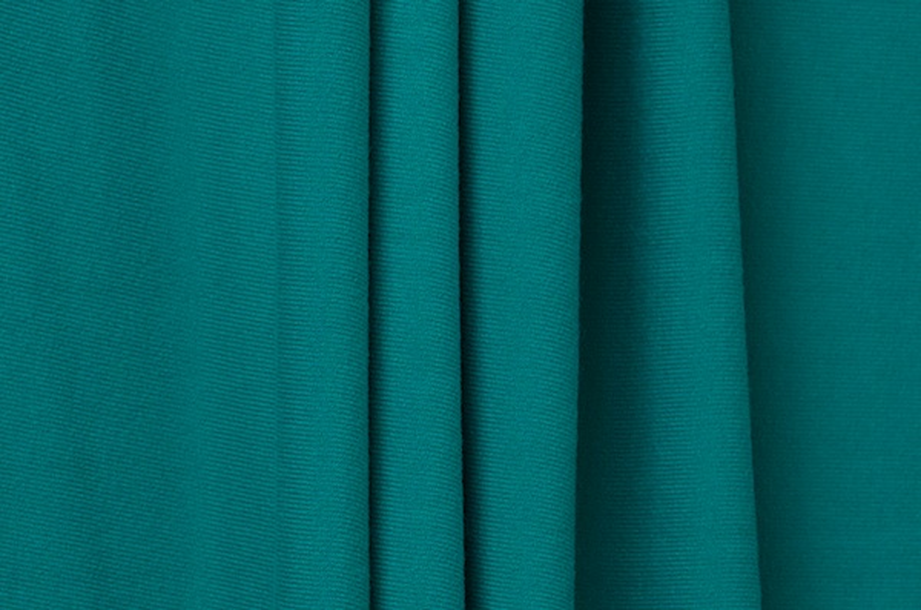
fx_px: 3446
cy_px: 305
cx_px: 460
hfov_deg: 15.2
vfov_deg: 10.1
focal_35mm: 135
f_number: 10
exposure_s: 1/1000
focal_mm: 90
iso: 400
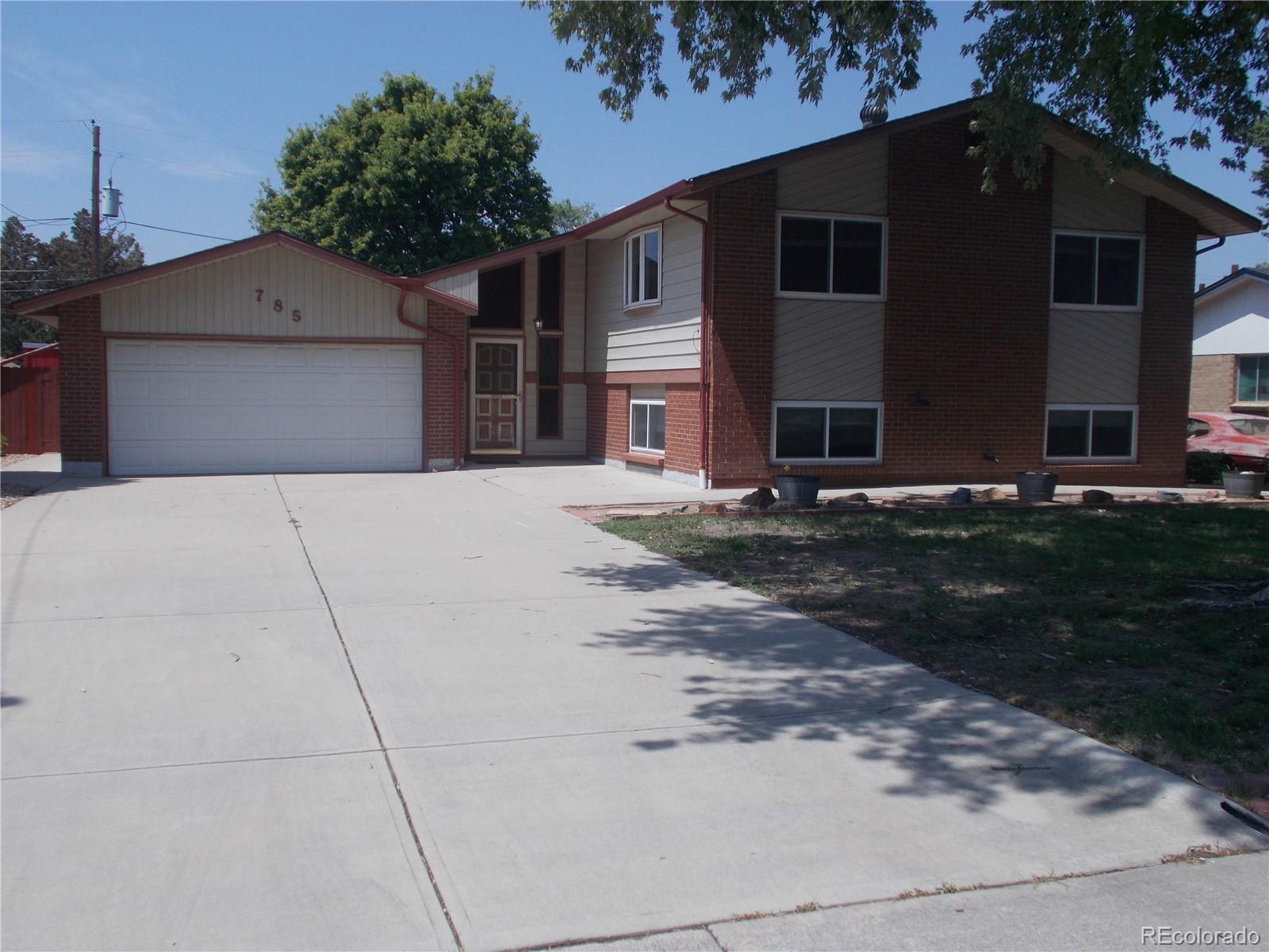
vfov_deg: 41.8
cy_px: 476
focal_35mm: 34
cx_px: 634
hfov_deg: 54.0
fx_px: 1246
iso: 80
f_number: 9.2
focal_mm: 6
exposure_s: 1/200
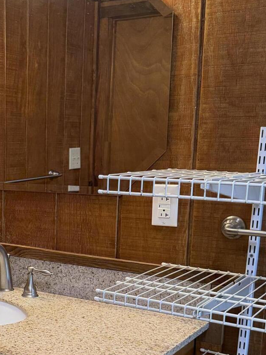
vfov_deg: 32.9
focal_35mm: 58
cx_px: -9
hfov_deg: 24.0
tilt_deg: -8.0
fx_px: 594
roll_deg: -1.5
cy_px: 240
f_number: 1.78
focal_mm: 6.76
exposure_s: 1/120
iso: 320
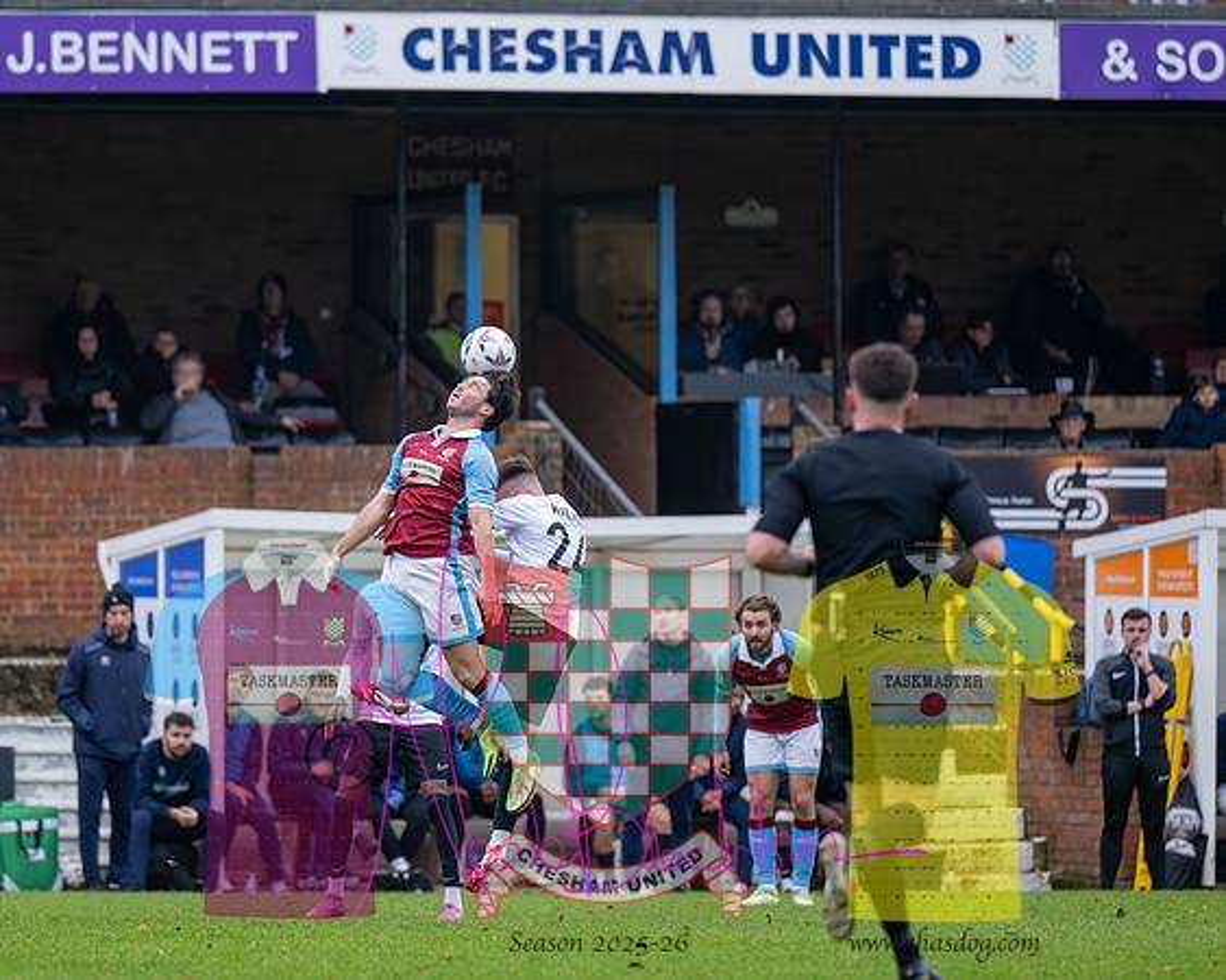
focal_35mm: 355
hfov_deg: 5.5
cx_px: 523
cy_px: 486
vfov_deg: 4.4
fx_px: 12876
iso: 1600
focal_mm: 200
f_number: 2.8
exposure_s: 1/1000
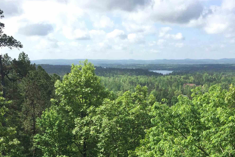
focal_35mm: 52
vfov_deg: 25.2
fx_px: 339
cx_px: 127
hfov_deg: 38.2
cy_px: 142
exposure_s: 1/1412
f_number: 2.2
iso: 32
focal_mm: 4.15
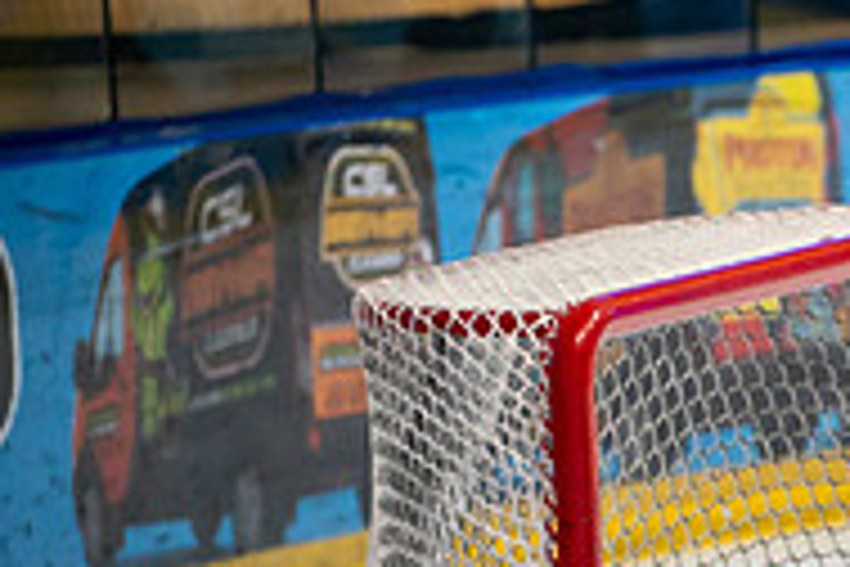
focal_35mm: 406
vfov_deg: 3.4
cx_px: 1282
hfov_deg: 5.0
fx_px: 9585
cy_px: 718
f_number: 3.2
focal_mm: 132
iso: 3200
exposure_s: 1/800
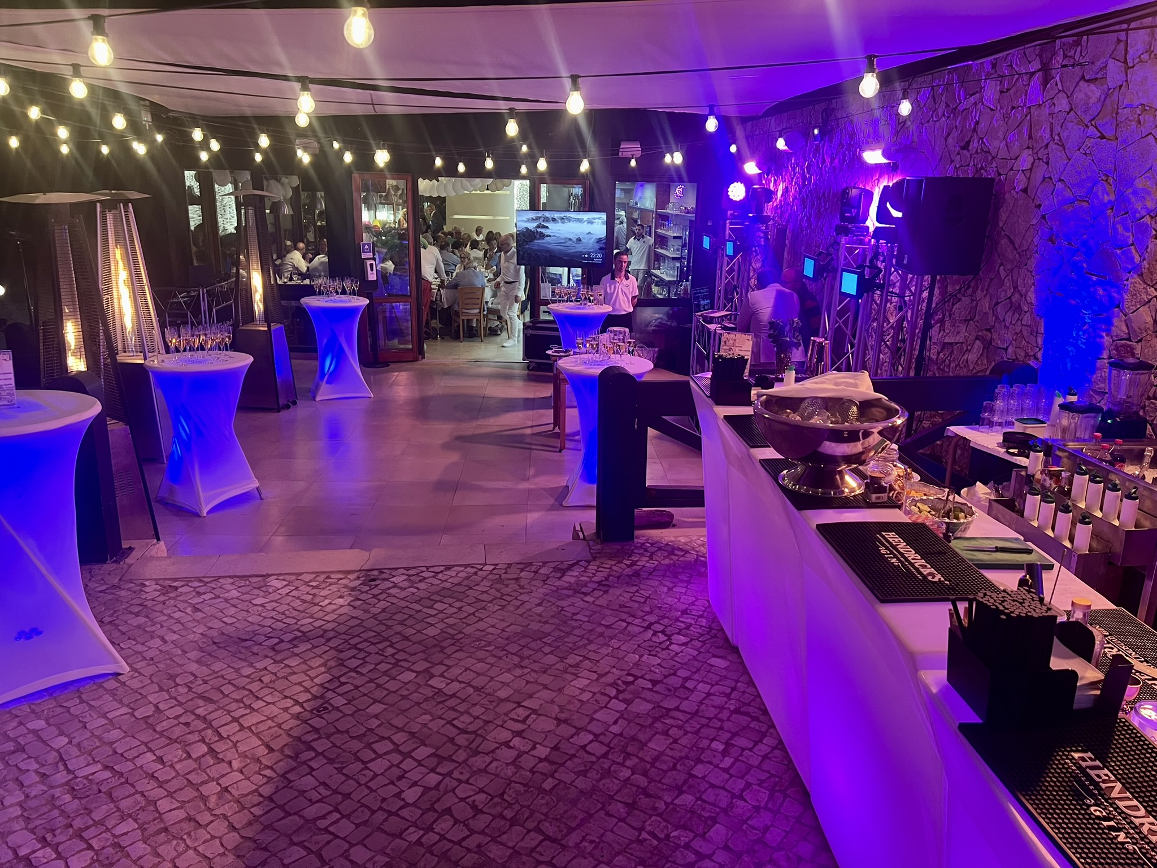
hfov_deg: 67.3
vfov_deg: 53.1
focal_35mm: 26
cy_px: 434
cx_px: 578
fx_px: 869
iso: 250
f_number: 1.5
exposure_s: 1/49
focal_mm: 5.7
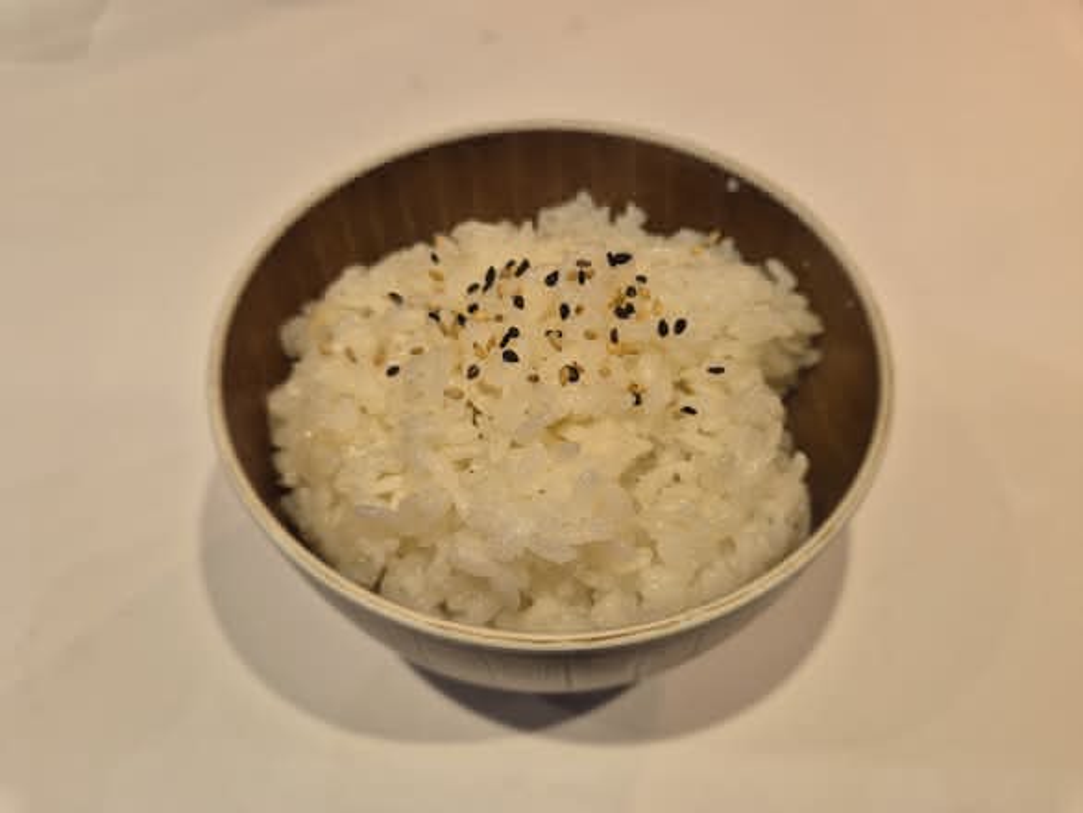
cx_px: 542
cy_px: 406
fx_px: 720
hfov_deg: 73.9
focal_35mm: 23
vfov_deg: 58.9
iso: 40
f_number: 1.8
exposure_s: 1/50
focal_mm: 5.4
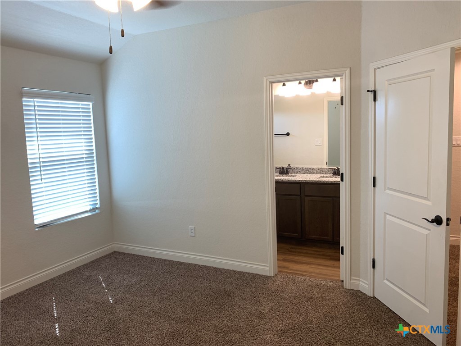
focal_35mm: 26
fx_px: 346
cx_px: 230
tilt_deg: -4.5
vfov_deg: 53.1
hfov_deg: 67.3
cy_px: 173
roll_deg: +1.5
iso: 50
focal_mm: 4.25
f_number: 1.8
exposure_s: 1/60
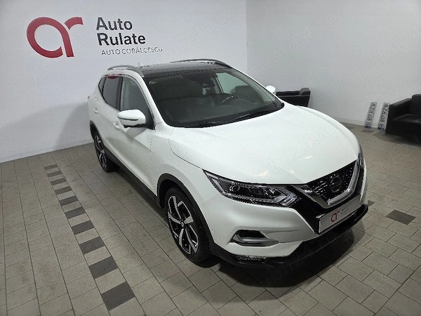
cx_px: 210
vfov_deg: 58.9
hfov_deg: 73.9
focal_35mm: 23
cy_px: 158
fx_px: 280
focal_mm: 5.4
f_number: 1.8
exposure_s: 1/101
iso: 50
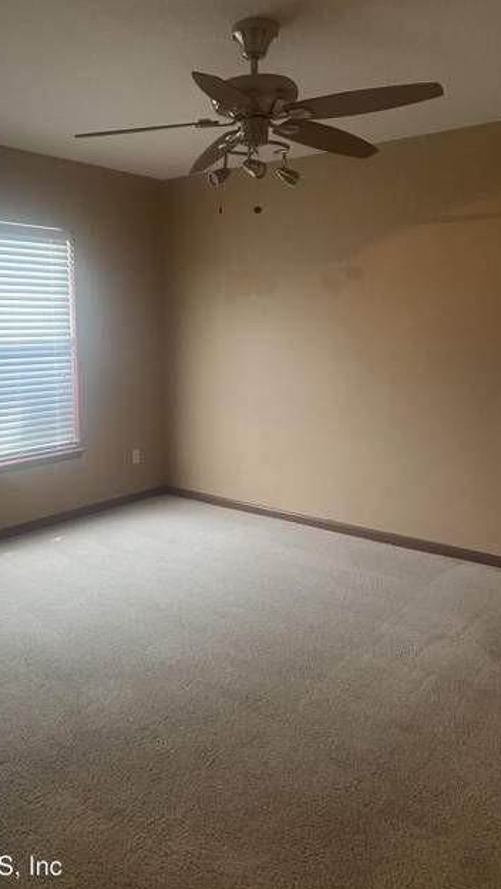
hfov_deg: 39.7
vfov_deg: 66.0
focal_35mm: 29
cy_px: 452
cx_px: 168
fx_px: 684
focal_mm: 4.25
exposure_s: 1/60
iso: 320
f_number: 1.8
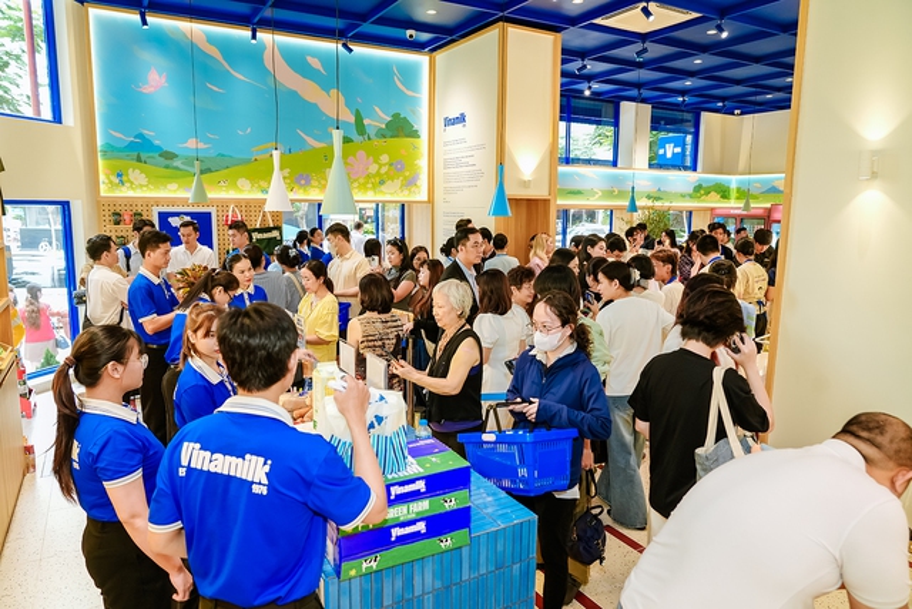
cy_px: 304
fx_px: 608
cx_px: 456
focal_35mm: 24
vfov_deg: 53.2
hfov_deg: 73.7
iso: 1250
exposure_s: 1/200
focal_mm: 24
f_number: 3.5
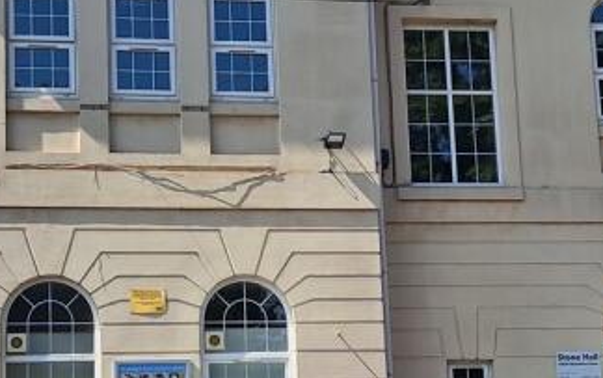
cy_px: 246
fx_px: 1266
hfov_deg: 26.7
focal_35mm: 77
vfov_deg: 16.9
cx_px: 214
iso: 40
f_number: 1.8
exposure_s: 1/3759
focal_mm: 5.54
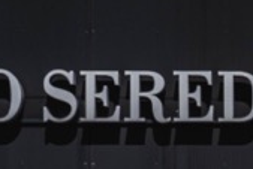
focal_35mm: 257
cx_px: 518
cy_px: 431
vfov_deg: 5.2
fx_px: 1808
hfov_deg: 7.7
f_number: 5
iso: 400
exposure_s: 1/800
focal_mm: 34
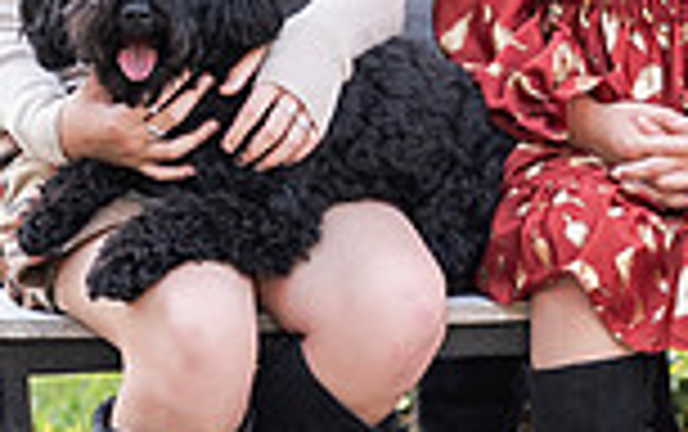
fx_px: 7170
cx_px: 806
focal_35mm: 382
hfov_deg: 5.5
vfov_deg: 3.4
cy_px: -270
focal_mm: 85
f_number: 2.8
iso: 500
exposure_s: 1/400
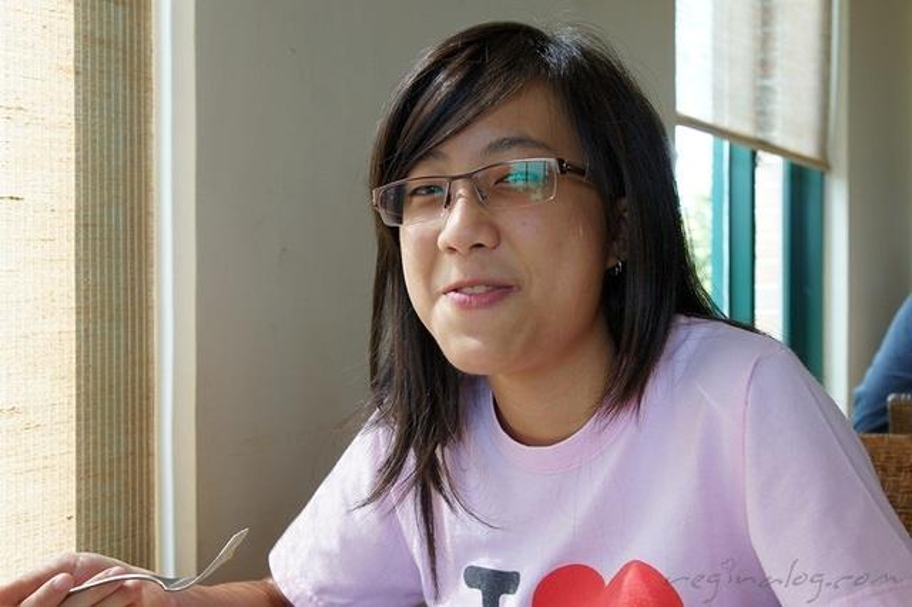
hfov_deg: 43.6
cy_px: 304
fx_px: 1139
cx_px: 456
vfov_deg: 29.8
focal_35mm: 45
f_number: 5.6
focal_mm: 30
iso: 200
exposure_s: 1/50
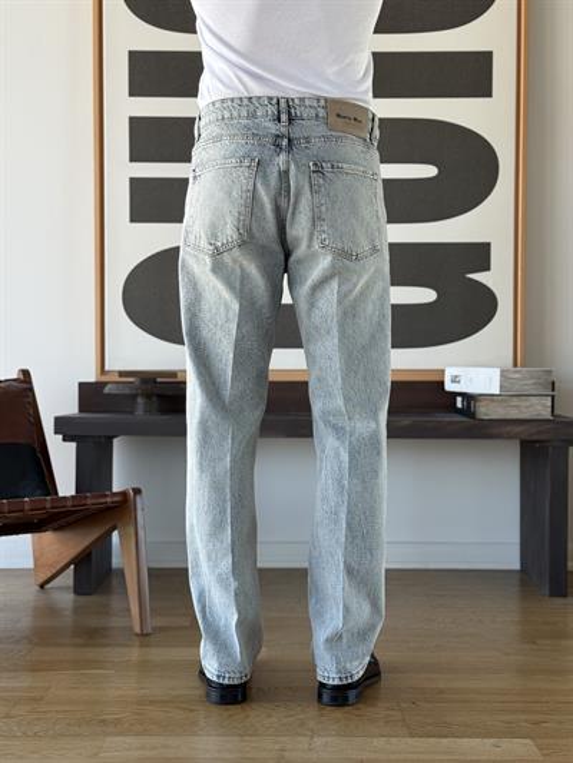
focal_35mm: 48
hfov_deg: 30.3
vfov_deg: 39.6
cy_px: 382
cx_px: 286
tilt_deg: -1.1
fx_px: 1059
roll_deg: -0.4
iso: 64
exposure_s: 1/215
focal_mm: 6.76
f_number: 1.78
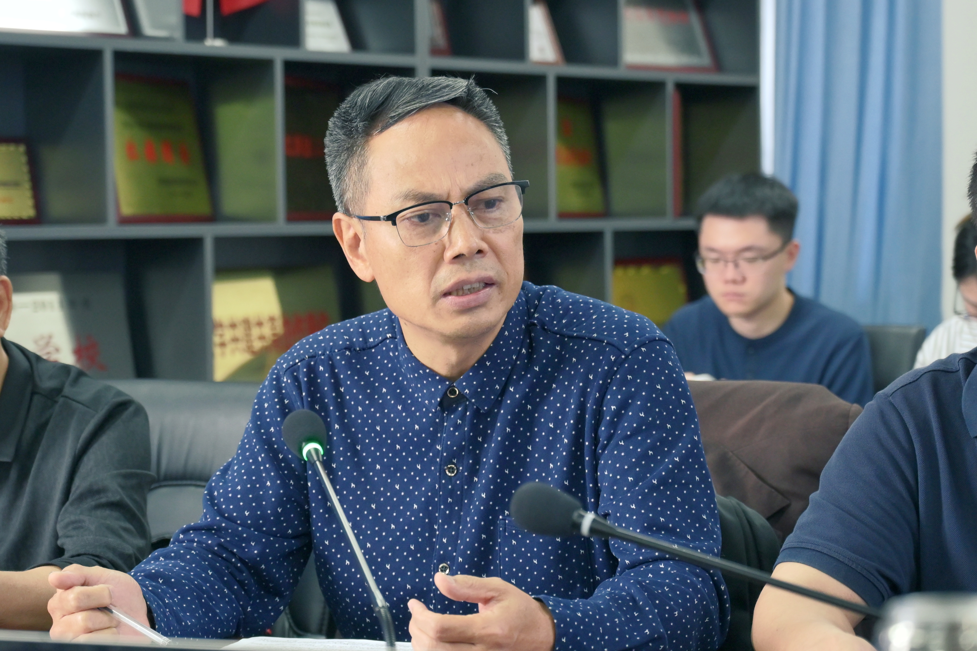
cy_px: 326
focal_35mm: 76
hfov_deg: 26.7
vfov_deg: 17.9
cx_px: 488
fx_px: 2062
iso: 1600
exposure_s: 1/125
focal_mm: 51
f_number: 4
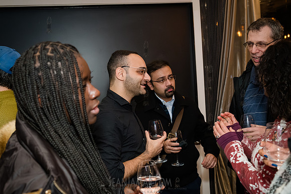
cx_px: 146
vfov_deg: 33.6
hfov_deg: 48.8
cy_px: 98
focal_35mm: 40
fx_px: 321
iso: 6400
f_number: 5
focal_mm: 35
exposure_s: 1/200
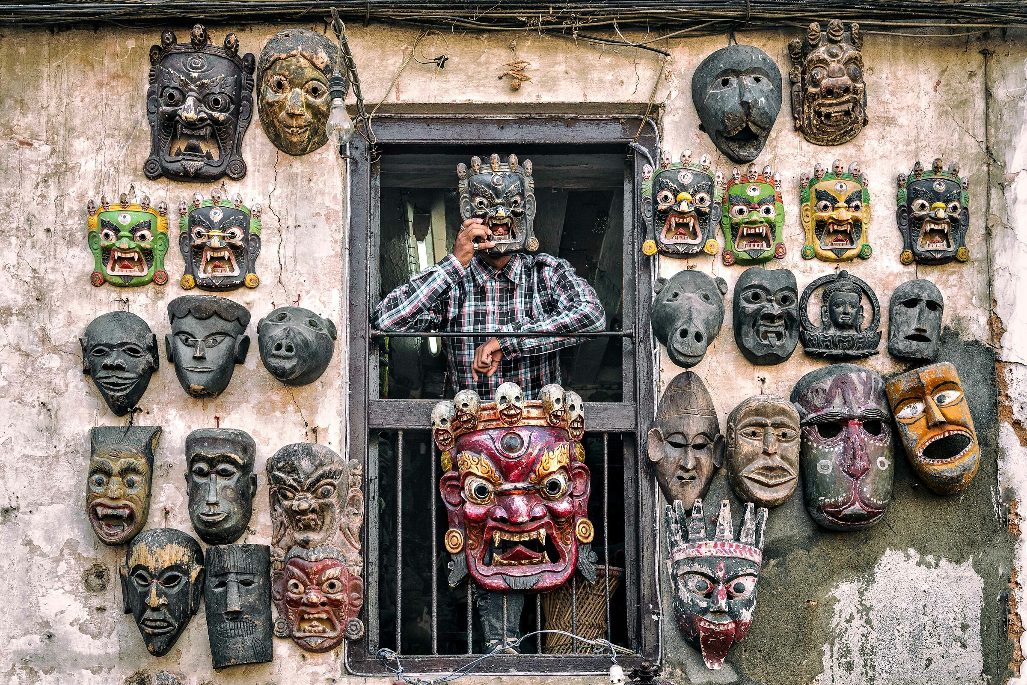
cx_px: 514
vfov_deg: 28.1
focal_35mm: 48
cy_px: 342
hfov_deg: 41.1
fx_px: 1369
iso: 560
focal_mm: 48
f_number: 7.1
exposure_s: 1/200
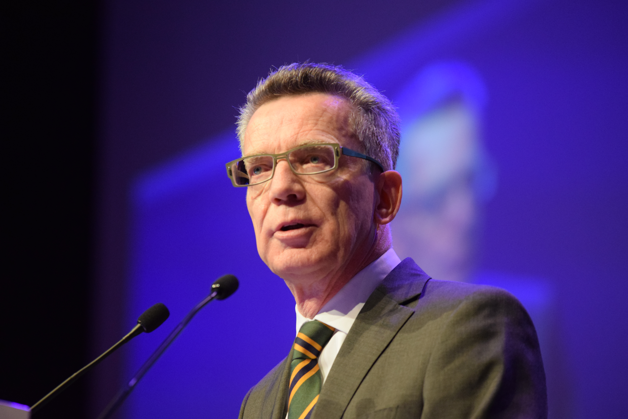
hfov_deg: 9.1
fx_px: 3925
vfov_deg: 6.1
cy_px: 210
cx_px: 314
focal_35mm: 225
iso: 2500
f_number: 2.8
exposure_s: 1/250
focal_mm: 150
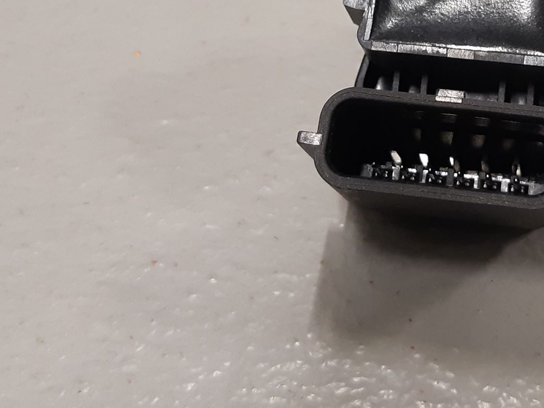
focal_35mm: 51
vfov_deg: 27.6
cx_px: 417
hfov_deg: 36.5
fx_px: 801
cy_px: 45
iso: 160
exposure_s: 1/50
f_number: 1.7
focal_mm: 3.93
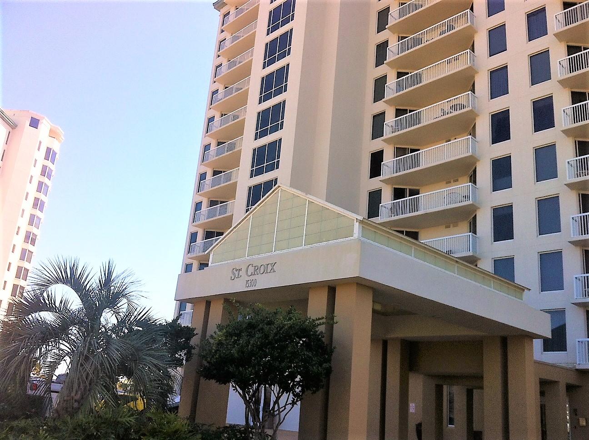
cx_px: 294
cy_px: 220
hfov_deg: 52.7
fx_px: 595
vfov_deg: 40.6
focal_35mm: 35
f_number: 2.8
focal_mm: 3.85
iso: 80
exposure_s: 1/773
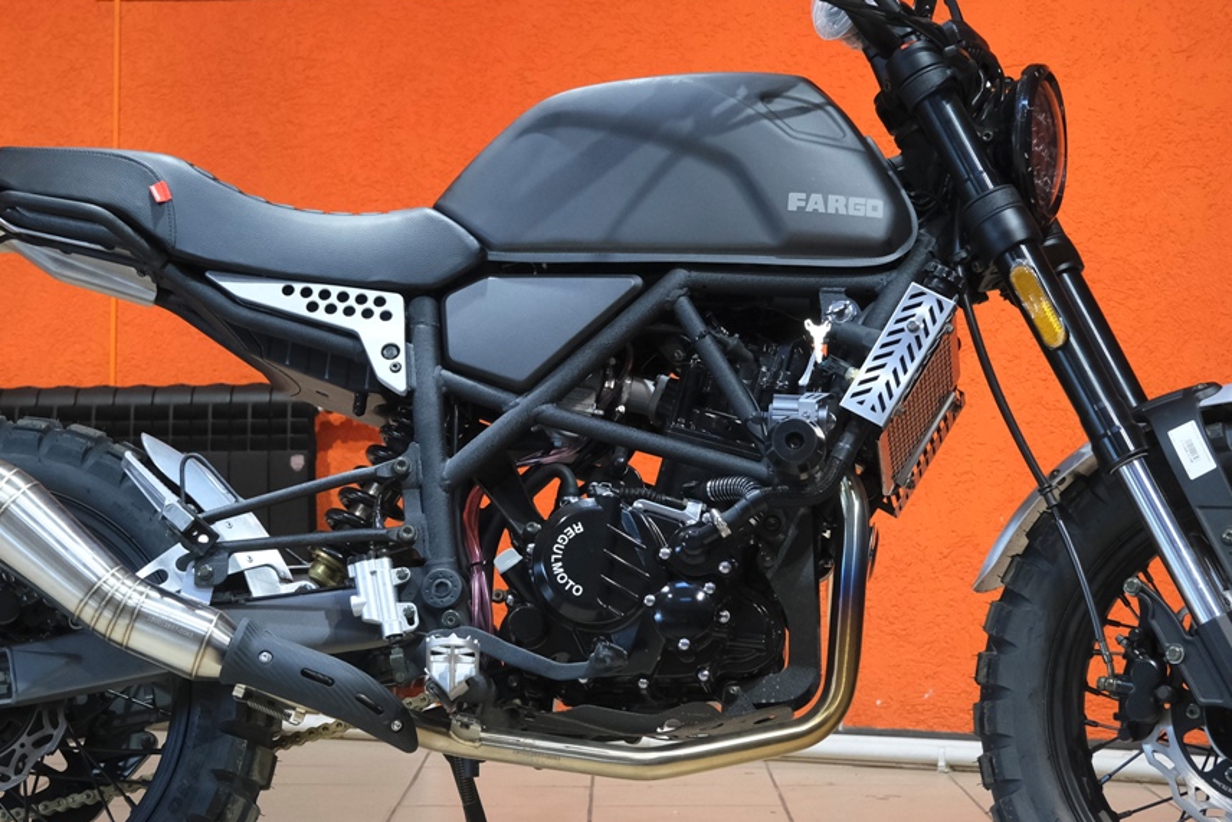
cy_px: 293
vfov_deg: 15.9
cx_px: 563
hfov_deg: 23.6
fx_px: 2943
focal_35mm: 86
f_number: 4
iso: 1600
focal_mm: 30.8
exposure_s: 1/100
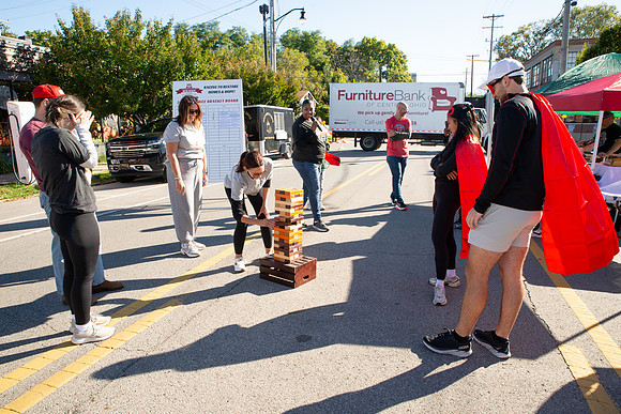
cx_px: 310
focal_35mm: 24
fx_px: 414
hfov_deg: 73.7
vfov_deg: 53.2
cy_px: 207
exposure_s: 1/200
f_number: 10
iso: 400
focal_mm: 24
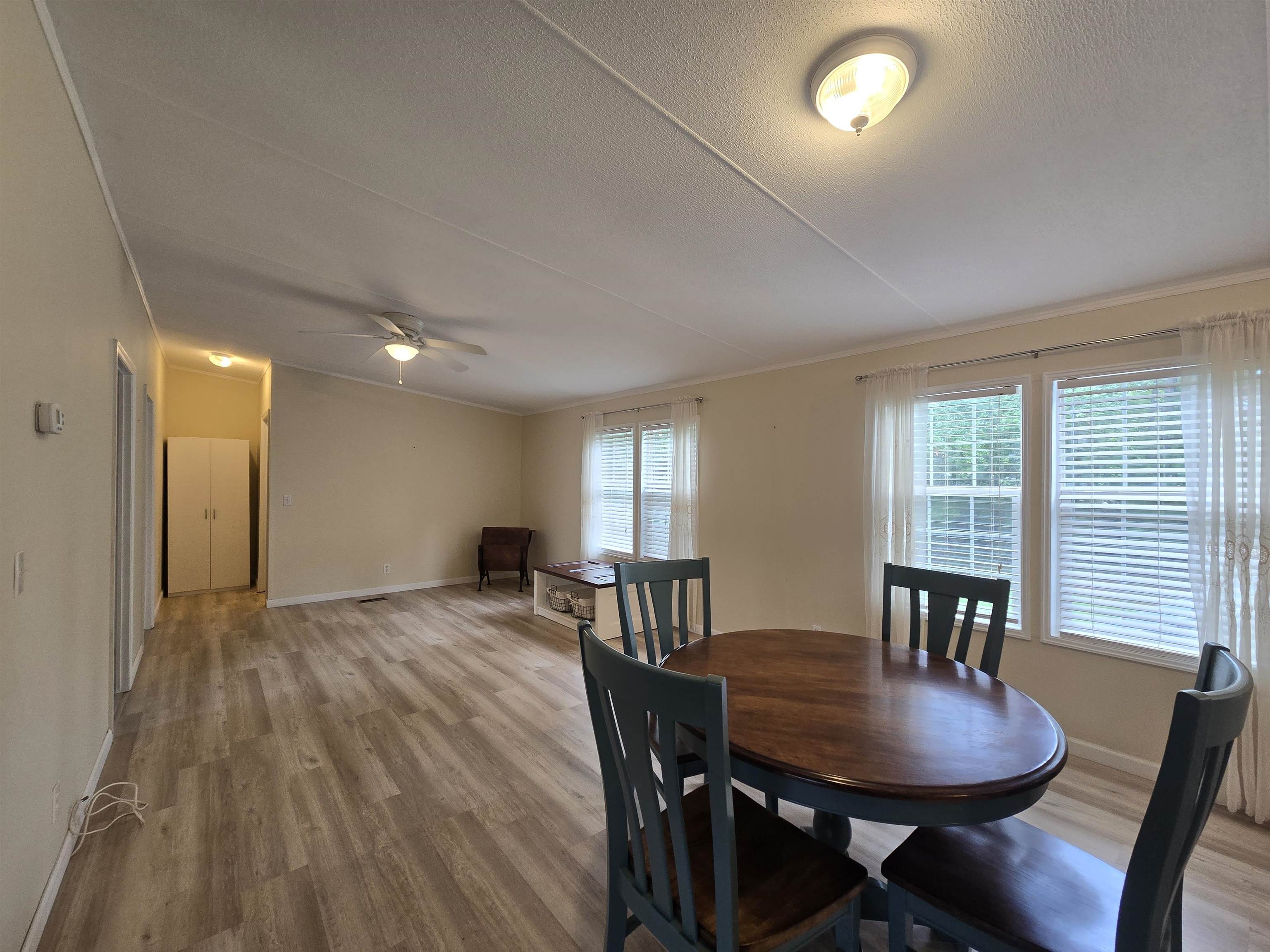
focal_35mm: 13
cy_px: 476
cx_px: 635
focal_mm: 2.2
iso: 80
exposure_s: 1/60
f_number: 2.2
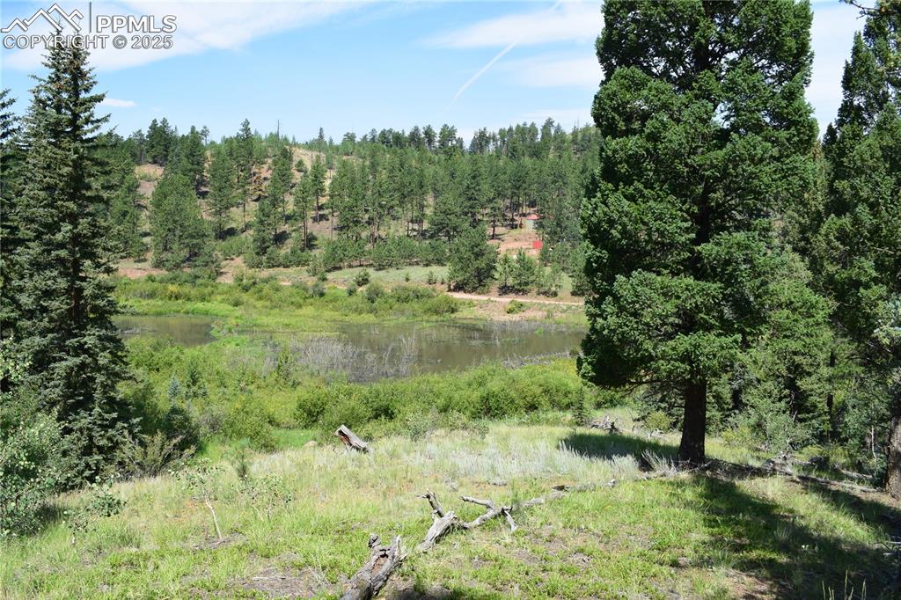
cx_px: 450
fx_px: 751
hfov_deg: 61.9
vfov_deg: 43.6
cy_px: 300
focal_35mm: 30
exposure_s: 1/320
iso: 400
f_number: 11
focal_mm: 20
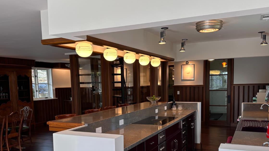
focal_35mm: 35
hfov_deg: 56.6
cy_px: 107
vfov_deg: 33.2
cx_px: 130
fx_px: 250
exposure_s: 1/122
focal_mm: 6.86
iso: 50
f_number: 1.78
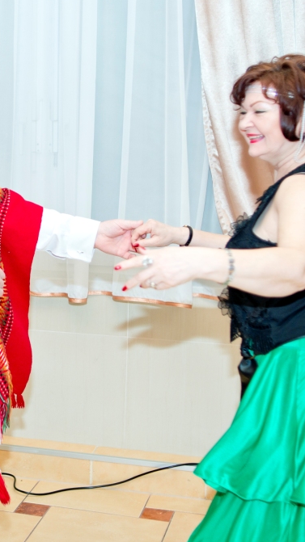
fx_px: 806
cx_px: 49
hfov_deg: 21.1
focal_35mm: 56
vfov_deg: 37.2
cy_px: 267
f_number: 2.8
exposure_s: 1/320
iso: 320
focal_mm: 35
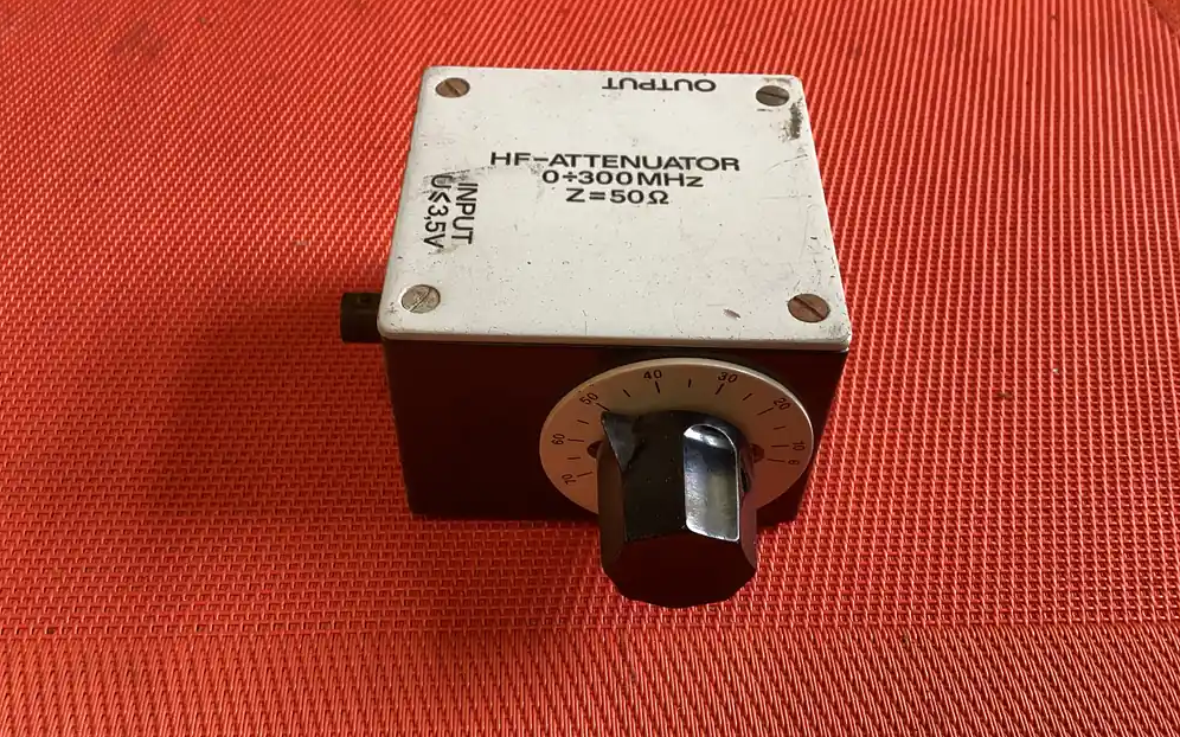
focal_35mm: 33
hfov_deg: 58.2
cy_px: 358
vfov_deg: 38.3
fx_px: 1061
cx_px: 589
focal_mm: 3.3
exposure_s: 1/50
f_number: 2.4
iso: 64
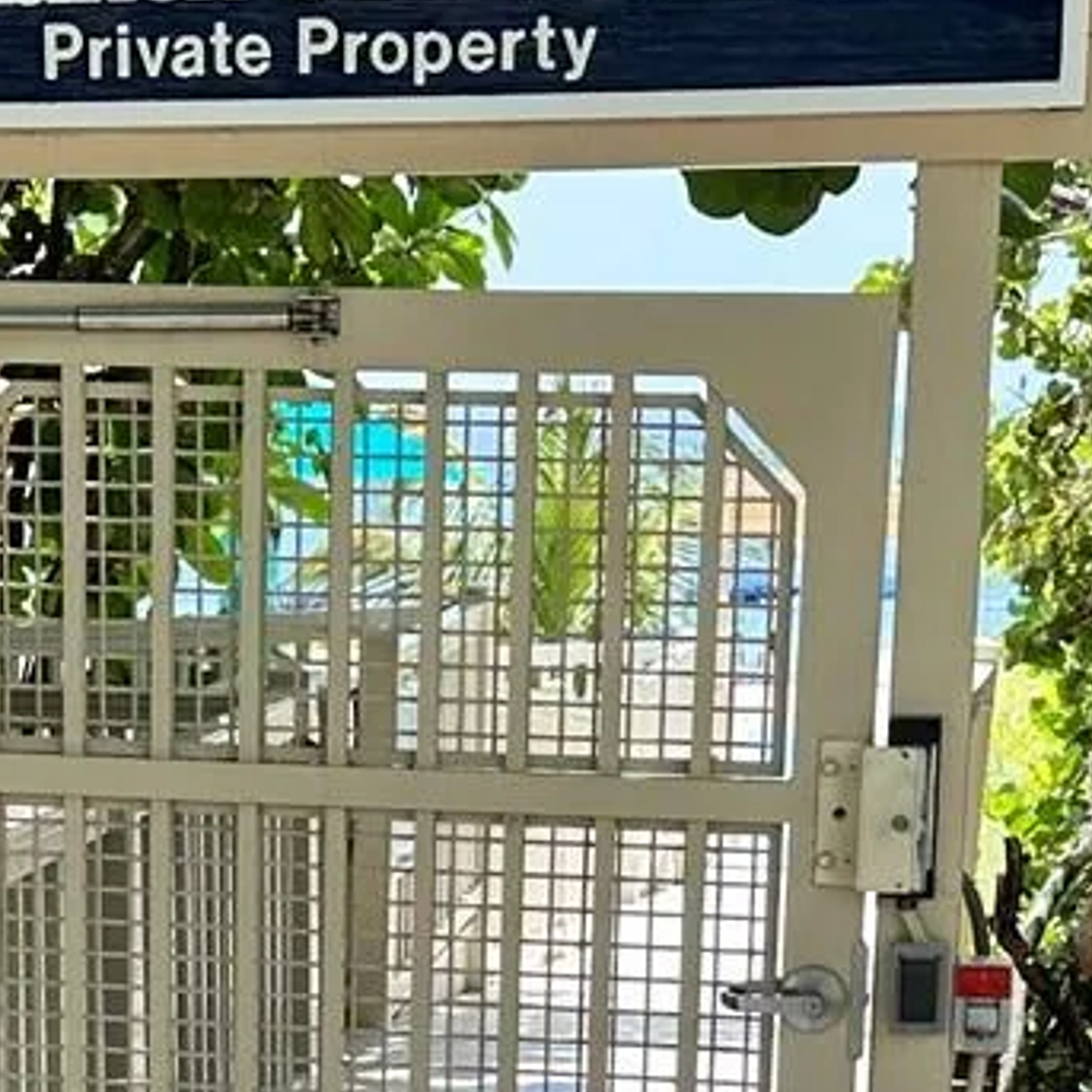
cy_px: 1172
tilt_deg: -12.6
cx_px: 341
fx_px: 3533
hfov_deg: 17.5
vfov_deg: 17.1
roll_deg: -0.2
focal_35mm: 99
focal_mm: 6.86
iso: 80
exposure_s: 1/1095
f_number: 1.78
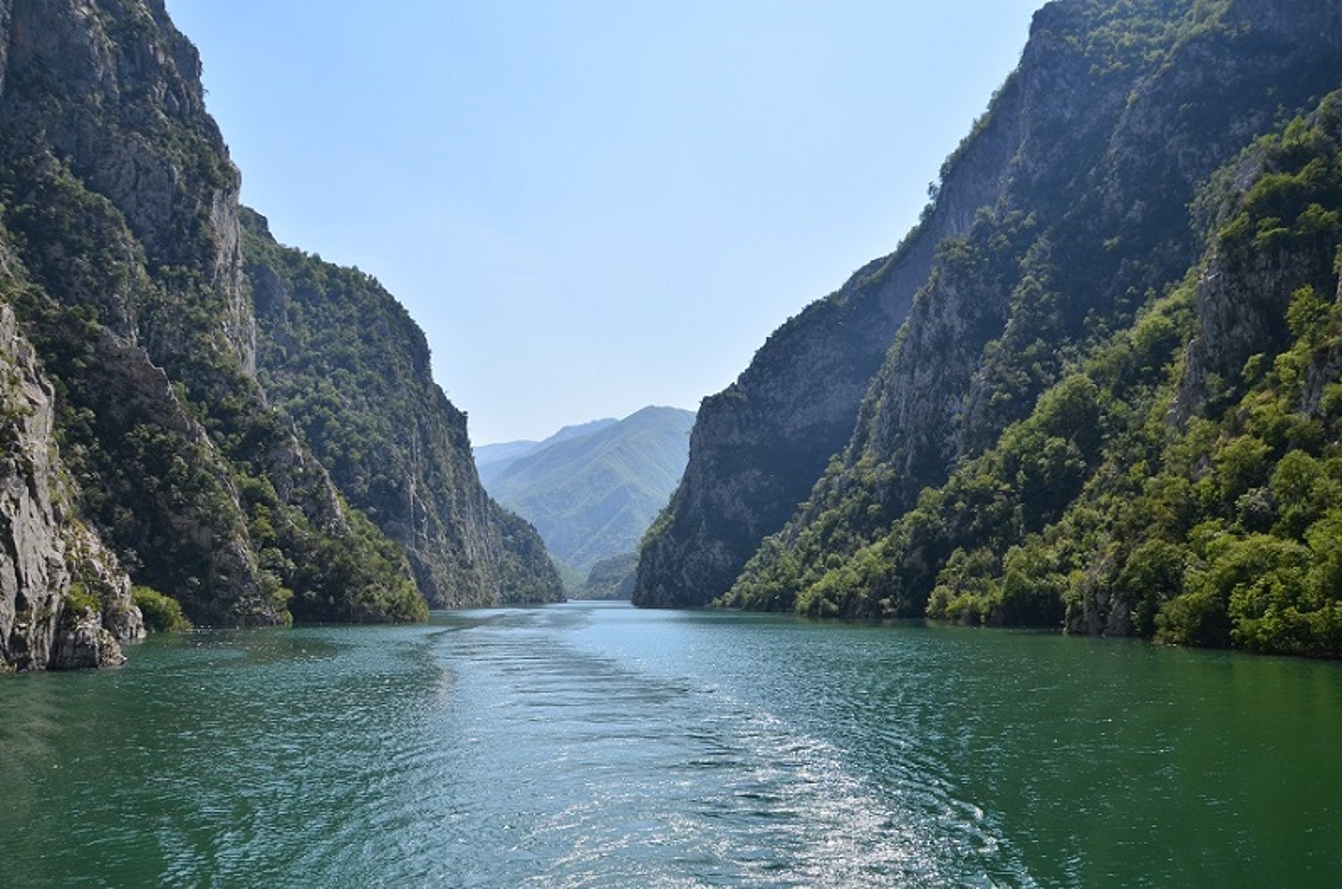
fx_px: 1004
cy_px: 444
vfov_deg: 47.7
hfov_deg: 67.5
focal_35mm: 27
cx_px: 671
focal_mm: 18
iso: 200
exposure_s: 1/500
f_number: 5.6
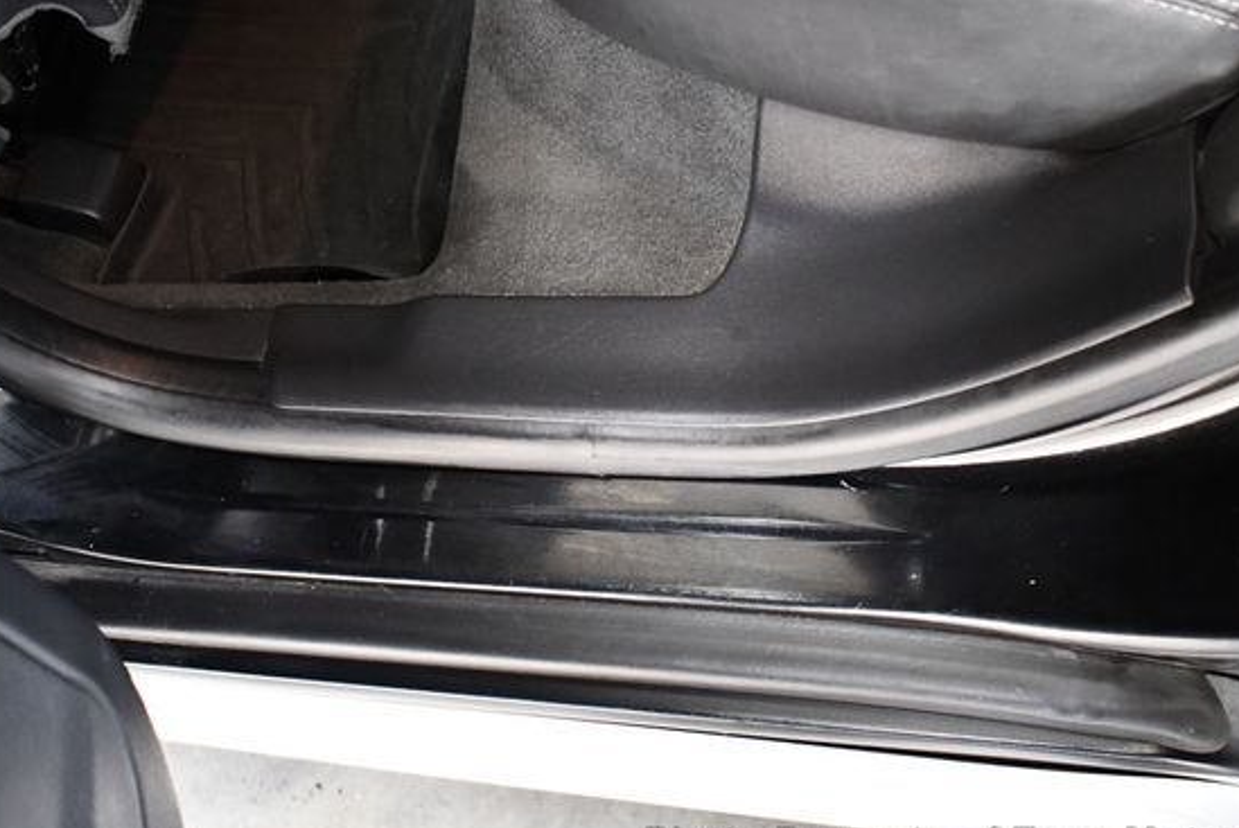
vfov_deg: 31.9
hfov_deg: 46.4
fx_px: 1447
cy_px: 406
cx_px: 618
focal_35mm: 42
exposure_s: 1/60
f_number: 3.5
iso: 4000
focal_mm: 18
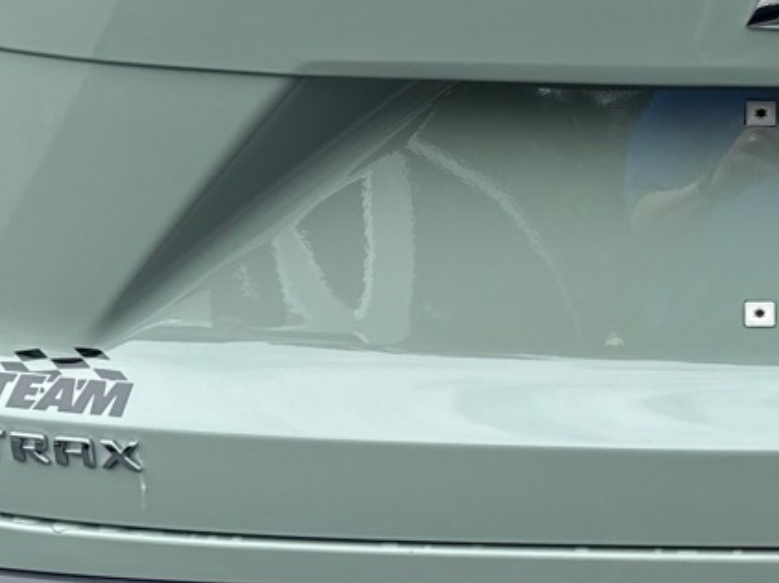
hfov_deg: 20.6
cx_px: 851
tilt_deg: -17.4
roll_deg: -0.8
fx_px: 2047
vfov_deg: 16.2
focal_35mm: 91
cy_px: 172
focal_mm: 6.76
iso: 80
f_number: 1.78
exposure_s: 1/1901
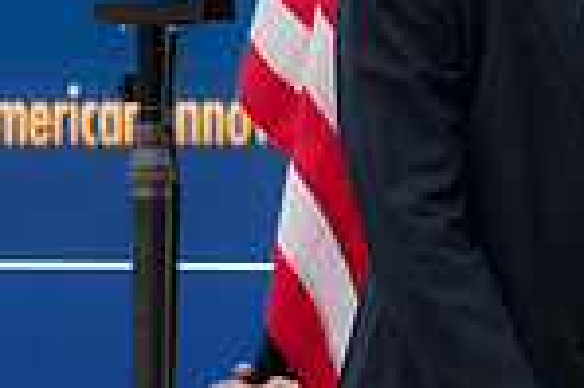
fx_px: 10387
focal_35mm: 641
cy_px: 59
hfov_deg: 3.2
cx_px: 698
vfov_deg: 2.1
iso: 450
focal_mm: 110
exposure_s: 1/160
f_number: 4
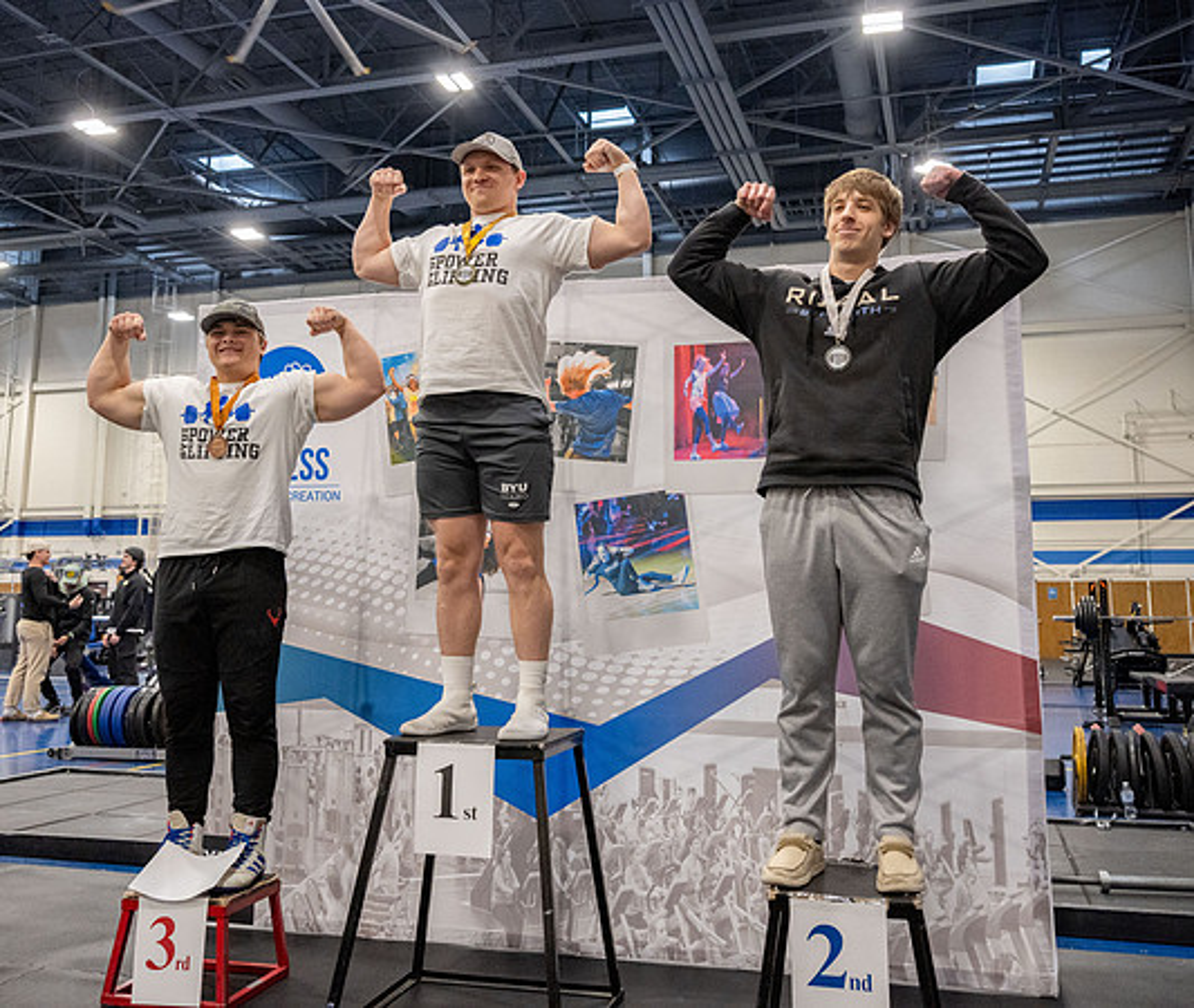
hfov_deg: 54.8
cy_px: 432
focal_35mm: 32
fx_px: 1152
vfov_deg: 47.1
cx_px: 593
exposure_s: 1/160
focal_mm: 24
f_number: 3.2
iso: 1000
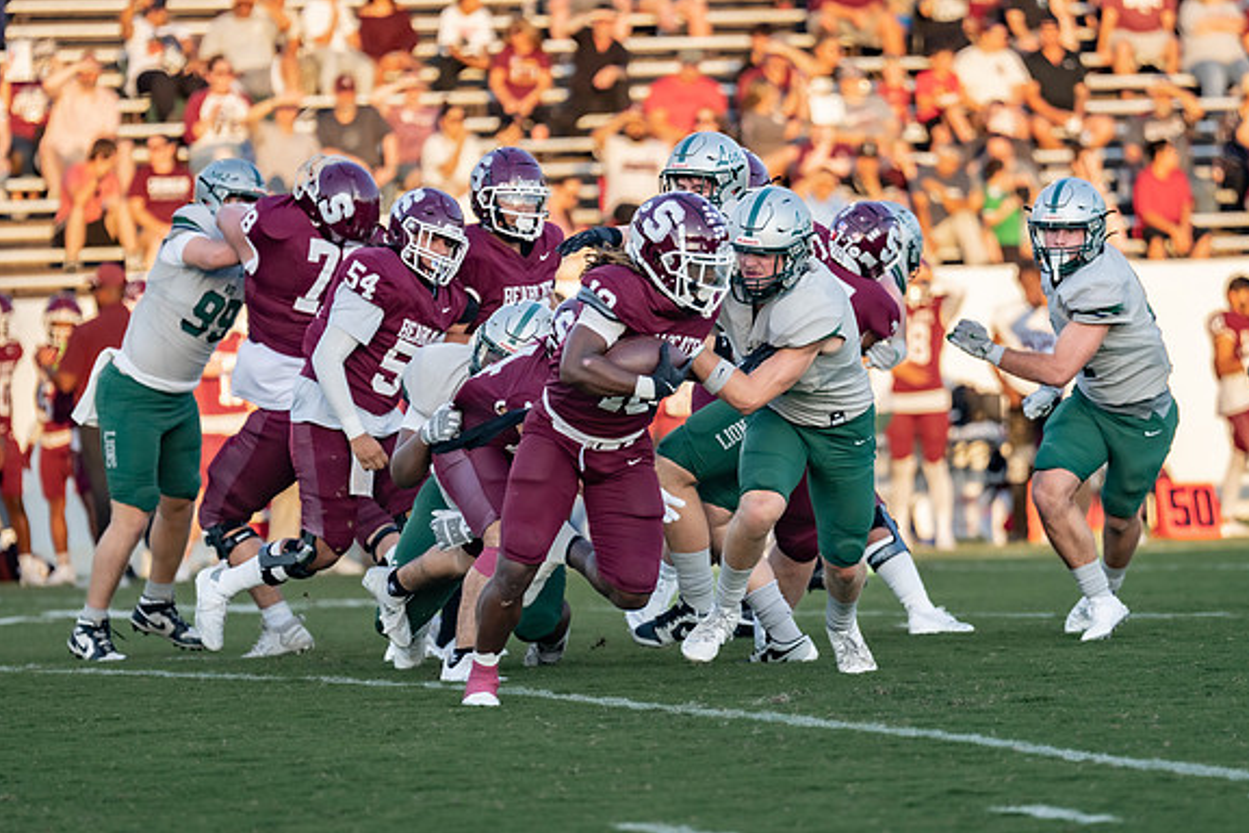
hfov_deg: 7.5
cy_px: 477
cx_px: 756
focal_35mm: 276
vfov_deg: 5.0
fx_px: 9575
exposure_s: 1/1600
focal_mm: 200
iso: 400
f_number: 2.8
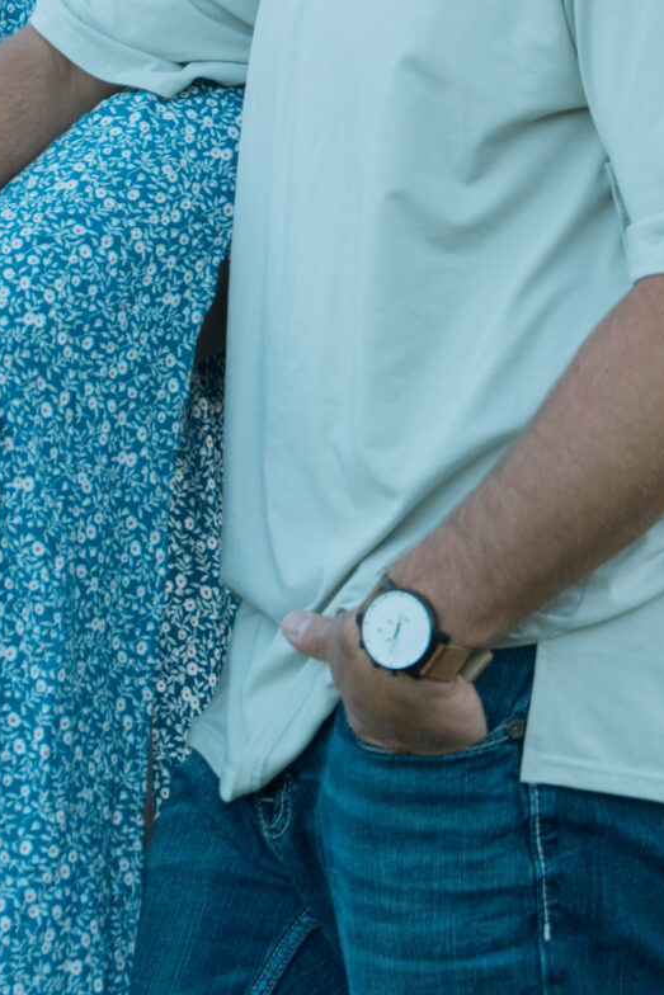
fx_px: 4784
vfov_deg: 11.5
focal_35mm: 173
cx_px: 300
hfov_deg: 7.9
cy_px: -406
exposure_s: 1/320
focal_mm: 53
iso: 500
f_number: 5
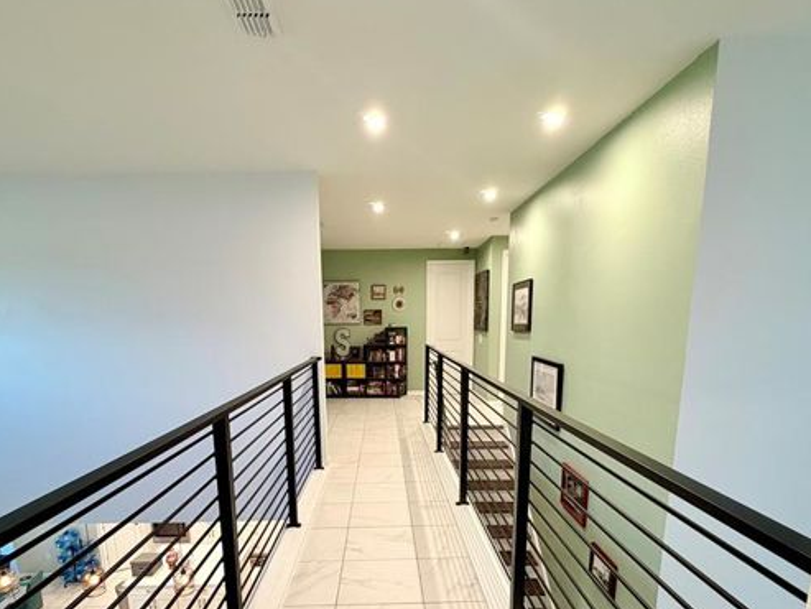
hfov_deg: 81.7
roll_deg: +0.7
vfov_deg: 64.0
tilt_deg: -11.0
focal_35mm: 20
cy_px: 415
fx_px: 469
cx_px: 391
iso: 250
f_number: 2.2
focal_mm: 2.22
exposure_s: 1/60
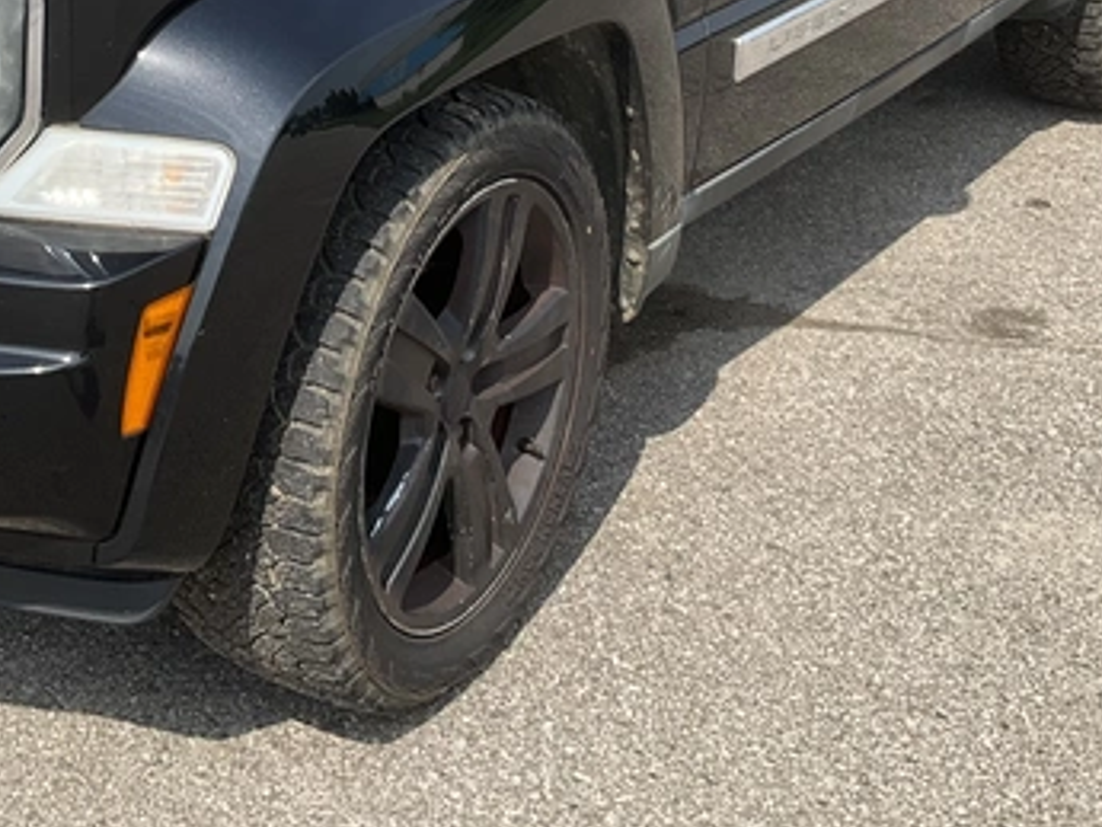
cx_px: 329
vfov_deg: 22.3
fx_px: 2006
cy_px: -27
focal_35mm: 63
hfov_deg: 30.4
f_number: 1.8
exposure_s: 1/1279
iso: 25
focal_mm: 3
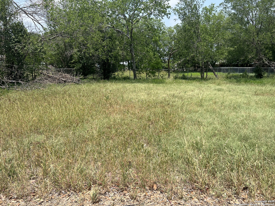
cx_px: 138
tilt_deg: -6.6
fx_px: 207
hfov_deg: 67.3
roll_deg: -0.7
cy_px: 103
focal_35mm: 26
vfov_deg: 53.1
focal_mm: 5.7
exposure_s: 1/3077
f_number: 1.5
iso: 50
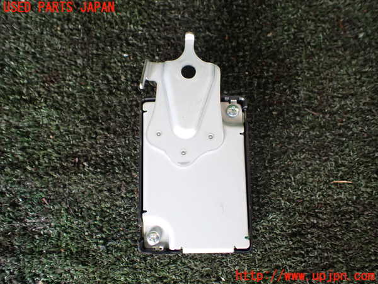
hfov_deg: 60.0
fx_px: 328
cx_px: 189
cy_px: 142
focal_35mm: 30
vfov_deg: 46.8
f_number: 2.3
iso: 400
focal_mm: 5.4
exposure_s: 1/125
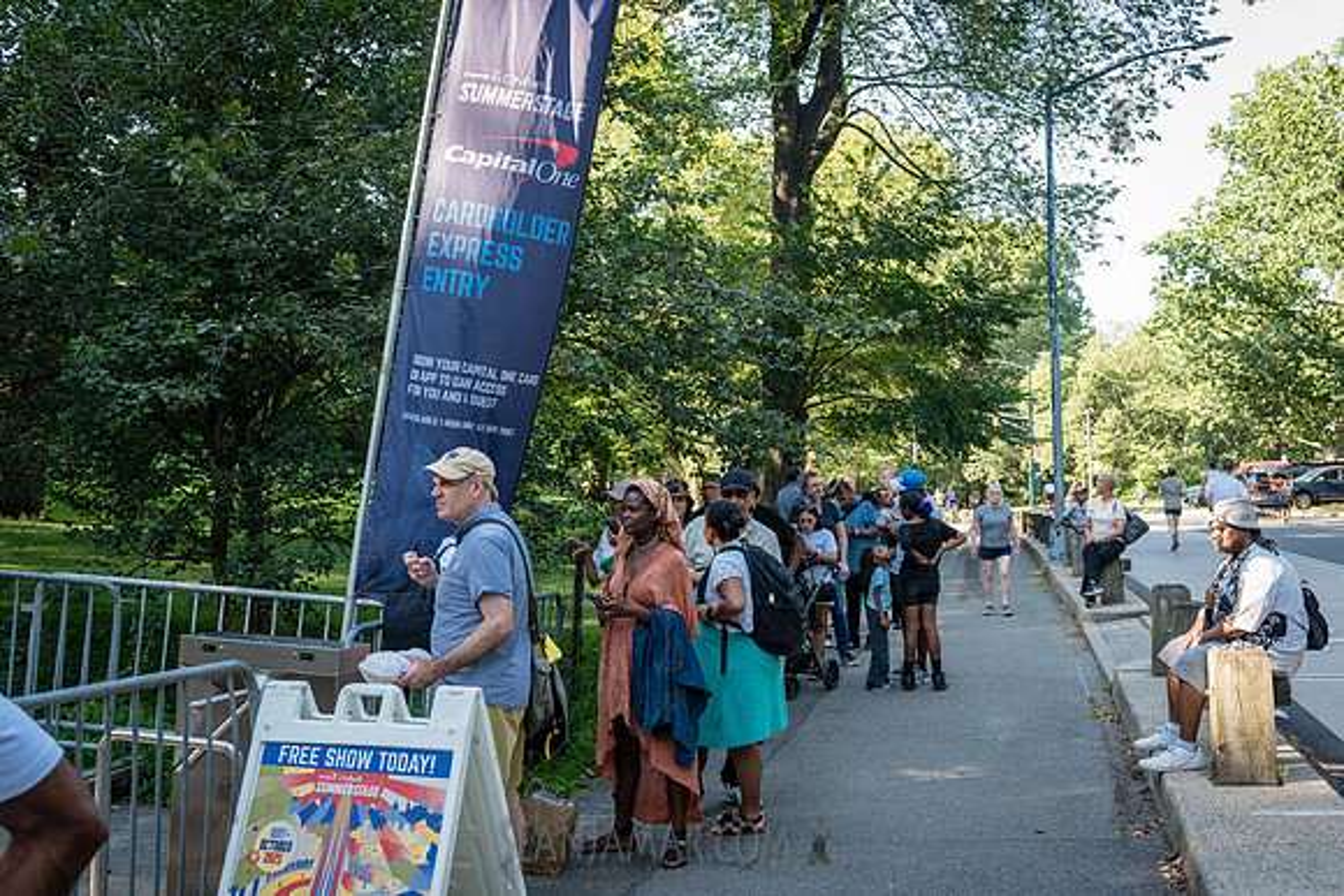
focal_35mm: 37
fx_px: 1387
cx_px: 672
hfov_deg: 51.7
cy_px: 448
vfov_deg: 35.8
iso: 1000
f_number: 5
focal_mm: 35
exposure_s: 1/400
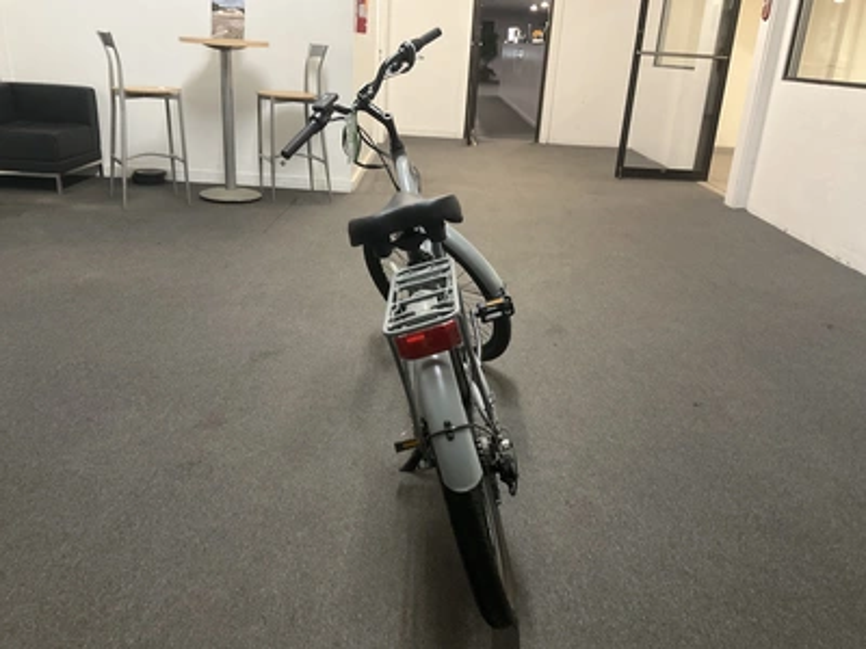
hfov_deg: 61.7
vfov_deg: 48.2
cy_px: 324
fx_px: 726
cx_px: 433
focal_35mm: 29
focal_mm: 3
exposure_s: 1/40
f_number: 1.8
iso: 250
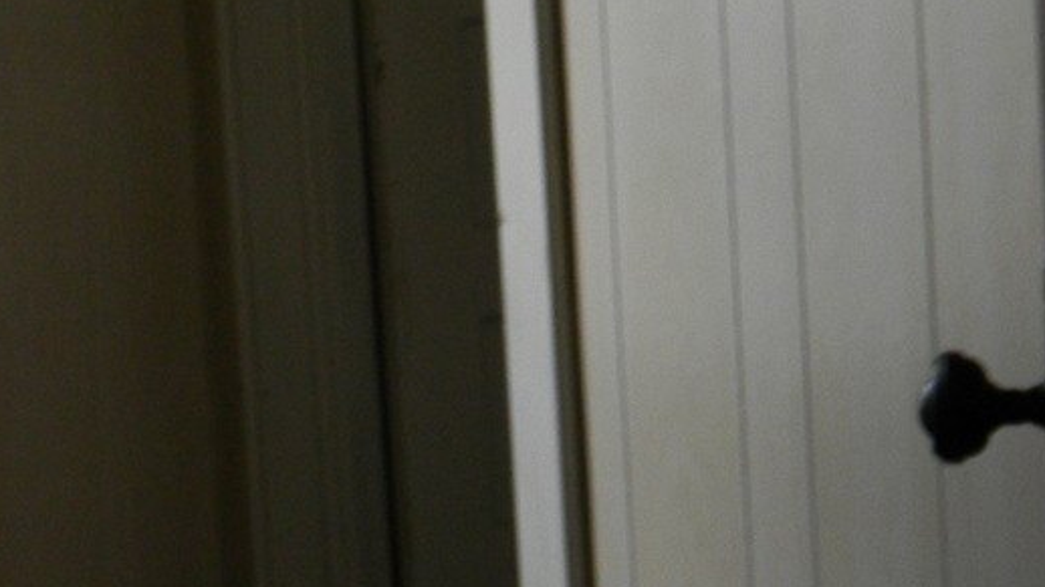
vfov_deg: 11.1
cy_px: 232
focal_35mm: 109
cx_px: -147
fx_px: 3019
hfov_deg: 18.8
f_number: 3.7
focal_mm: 6.4
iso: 141
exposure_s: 1/59.6
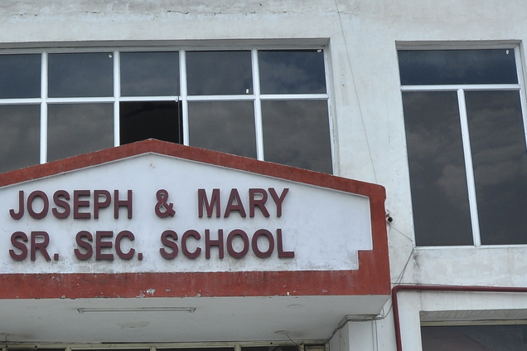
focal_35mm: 69
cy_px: 252
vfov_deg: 19.6
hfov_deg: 28.6
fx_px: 1009
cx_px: 107
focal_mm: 18
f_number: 13
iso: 250
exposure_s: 1/160
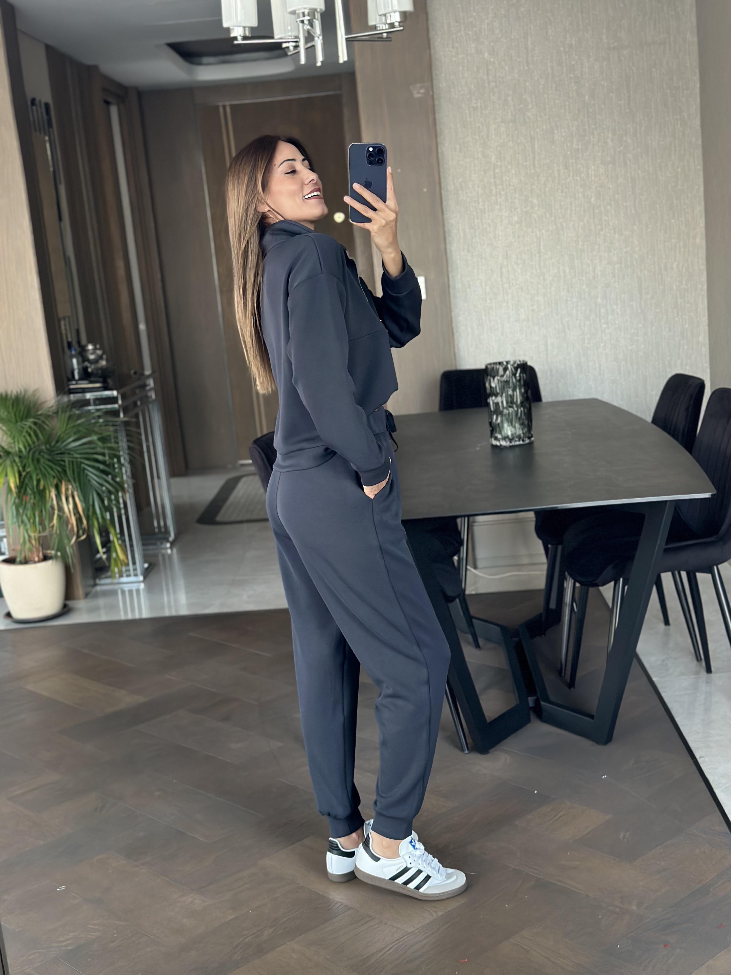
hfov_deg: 30.3
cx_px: 366
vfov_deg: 39.7
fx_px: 1352
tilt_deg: -16.4
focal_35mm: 48
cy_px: 488
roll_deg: +5.8
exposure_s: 1/60
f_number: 1.78
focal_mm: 6.86
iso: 320
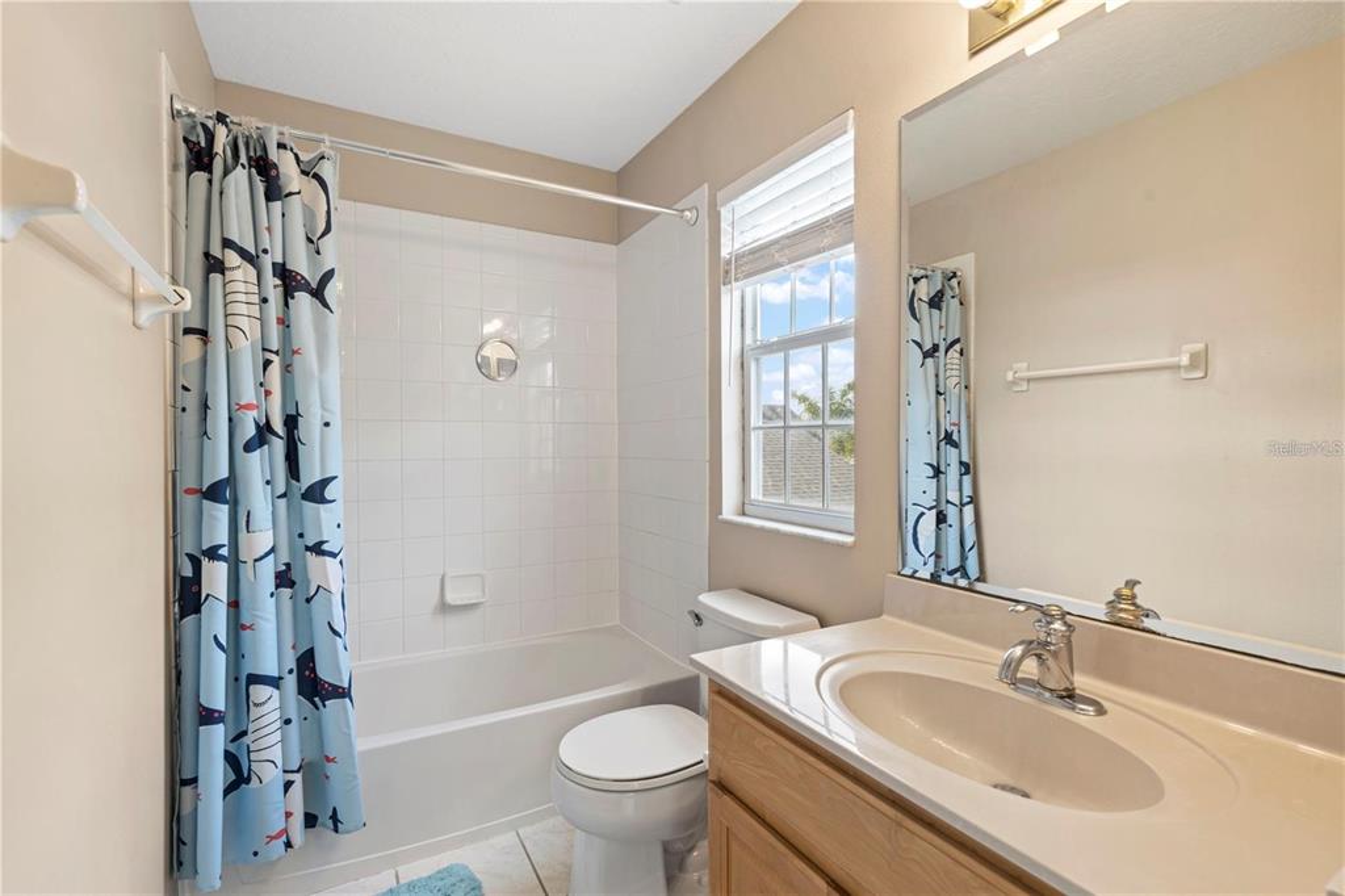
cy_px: 448
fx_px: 598
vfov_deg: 73.7
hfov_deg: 96.8
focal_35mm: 16
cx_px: 672
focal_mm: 16
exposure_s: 1/4
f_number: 9
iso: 100
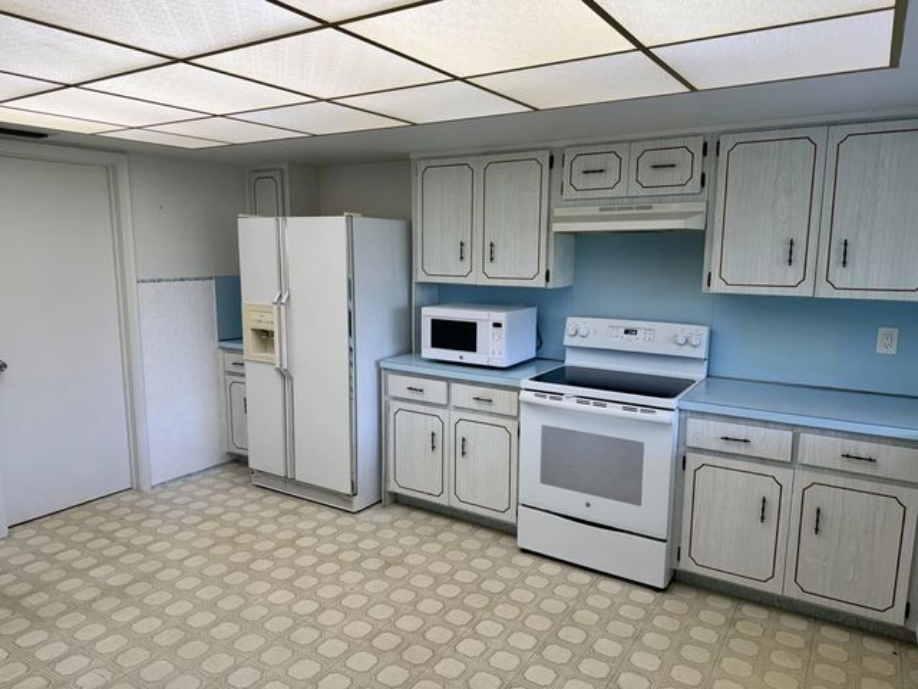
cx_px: 459
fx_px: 636
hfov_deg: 71.6
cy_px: 344
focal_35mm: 24
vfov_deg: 56.8
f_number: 1.78
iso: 64
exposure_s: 1/120
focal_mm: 6.76
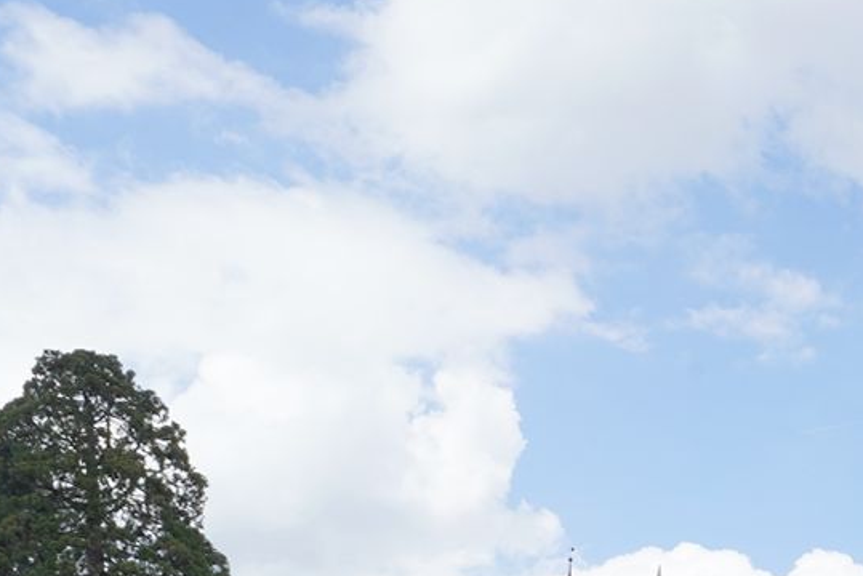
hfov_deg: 18.9
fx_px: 2135
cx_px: 1430
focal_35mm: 89
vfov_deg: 13.9
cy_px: 994
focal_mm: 24
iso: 500
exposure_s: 1/320
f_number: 16
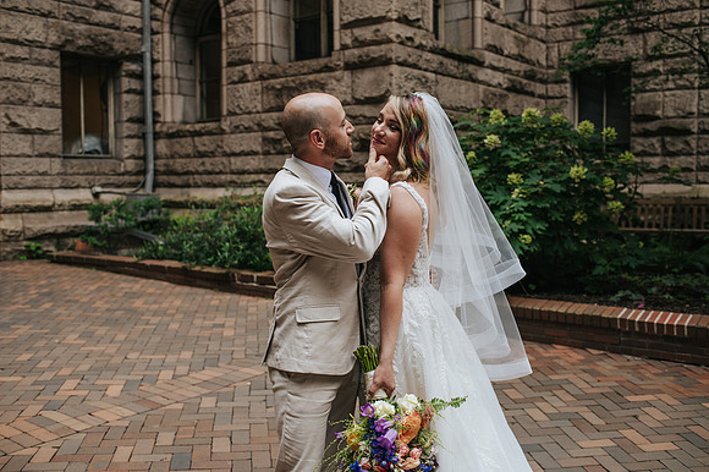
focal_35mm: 36
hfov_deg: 53.2
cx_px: 354
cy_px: 236
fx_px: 708
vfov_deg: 36.9
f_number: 3.2
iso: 400
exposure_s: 1/320
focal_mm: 35
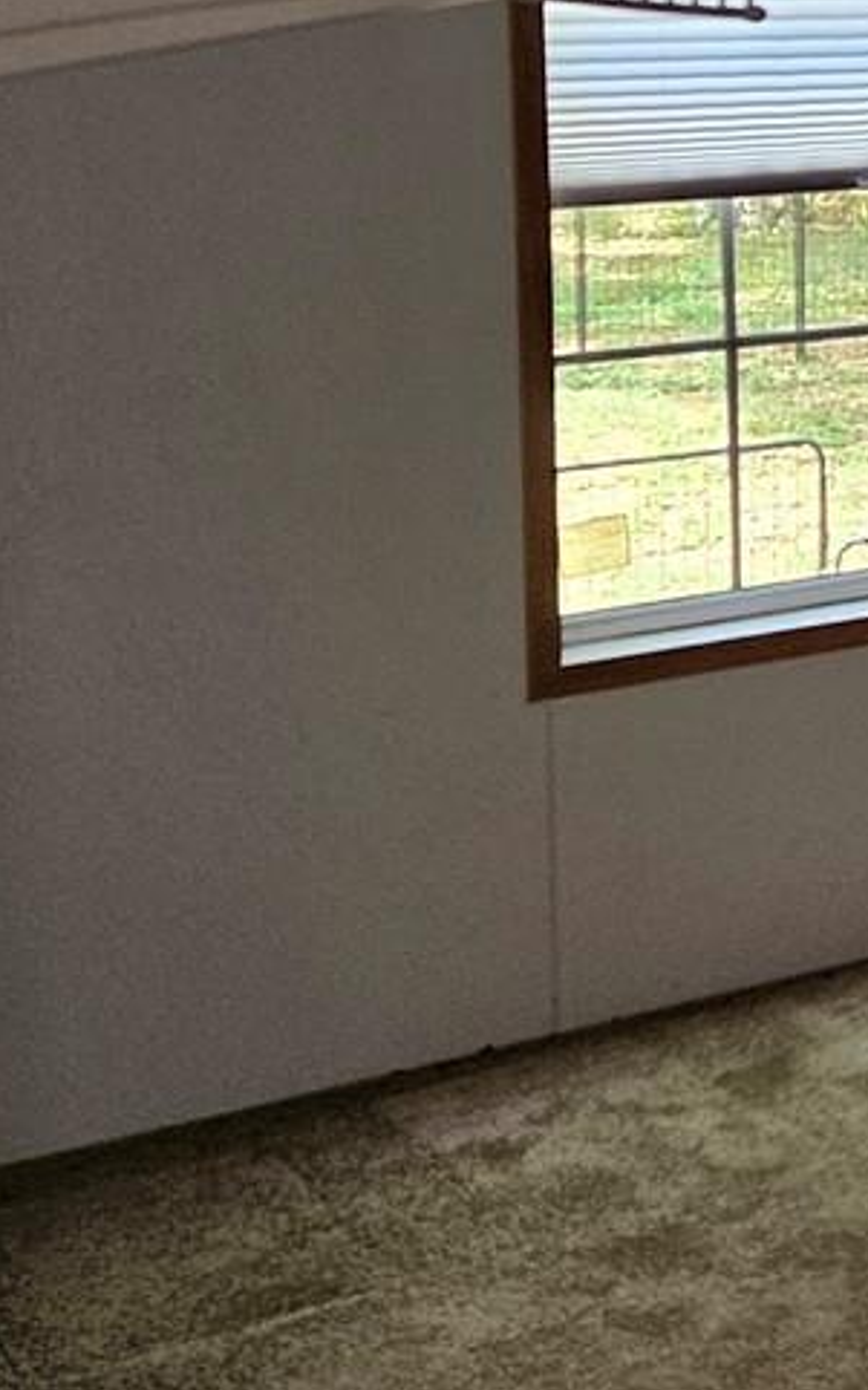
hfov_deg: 13.3
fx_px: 3068
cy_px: 190
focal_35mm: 81
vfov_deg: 24.9
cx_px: 1857
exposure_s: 1/120
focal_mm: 5.4
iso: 200
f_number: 1.8
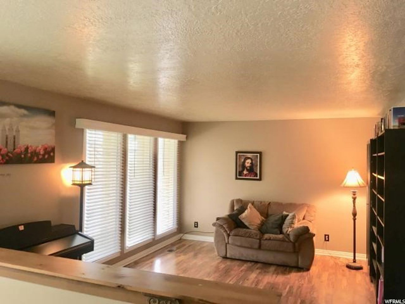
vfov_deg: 48.2
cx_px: 202
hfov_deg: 61.7
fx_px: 339
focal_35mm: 29
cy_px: 152
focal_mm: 4.15
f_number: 2.2
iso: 80
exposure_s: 1/30
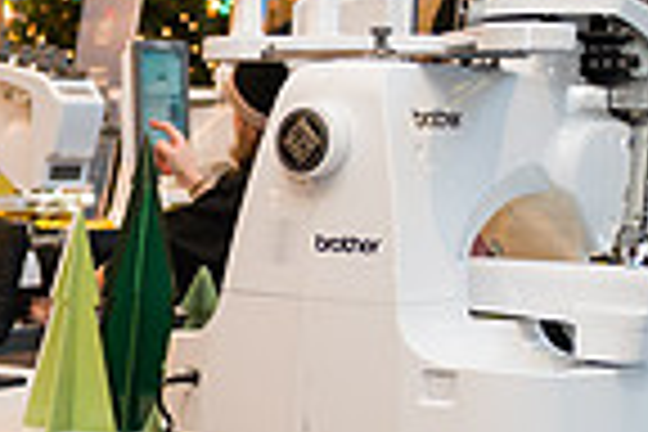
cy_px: 580
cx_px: -234
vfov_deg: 13.5
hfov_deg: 19.2
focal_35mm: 97
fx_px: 1746
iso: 400
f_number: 3.2
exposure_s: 1/125
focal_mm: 24
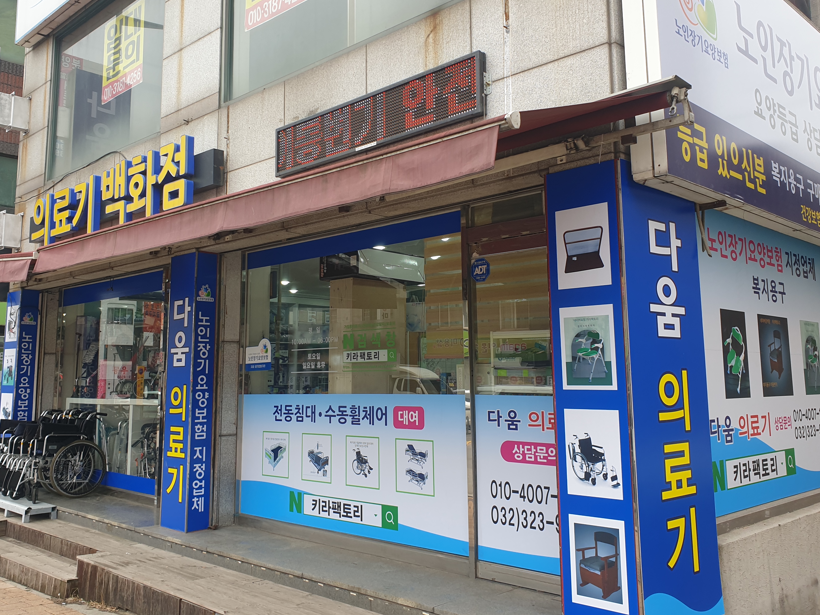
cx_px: 398
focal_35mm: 32
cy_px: 246
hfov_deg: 56.8
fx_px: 758
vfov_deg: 43.9
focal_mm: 4.3
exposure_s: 1/243
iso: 50
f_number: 2.4
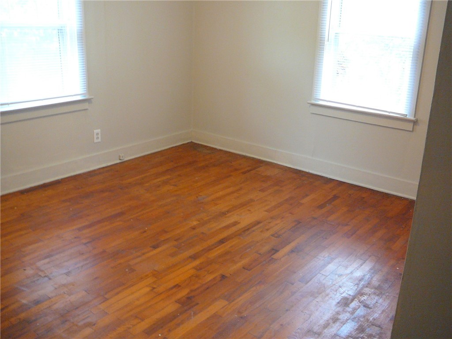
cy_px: 170
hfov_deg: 52.6
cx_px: 226
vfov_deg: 40.7
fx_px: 457
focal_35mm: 35
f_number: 2.8
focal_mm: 5.2
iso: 200
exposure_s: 1/15
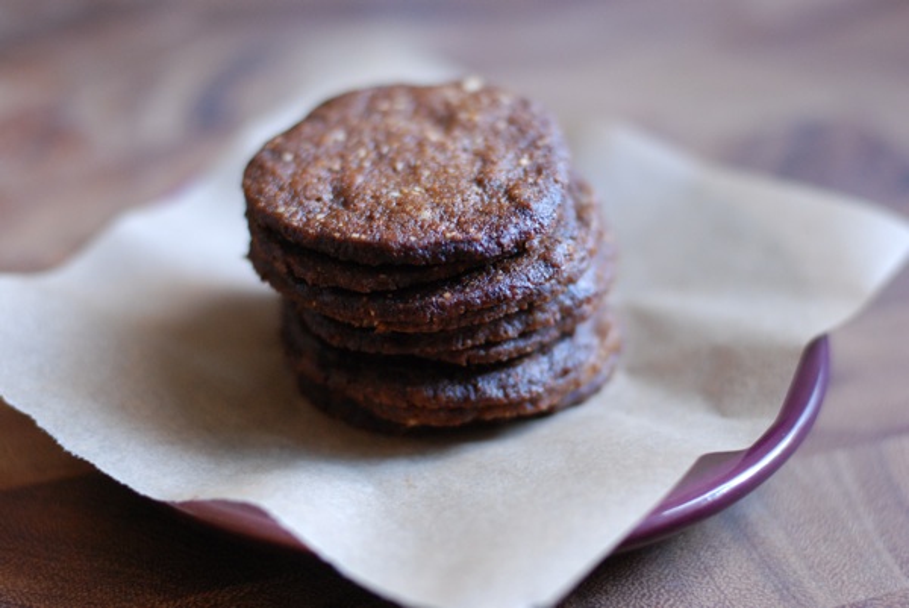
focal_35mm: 75
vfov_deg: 18.2
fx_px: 1895
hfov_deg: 27.0
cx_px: 454
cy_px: 304
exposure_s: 1/25
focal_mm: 50
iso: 800
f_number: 2.2
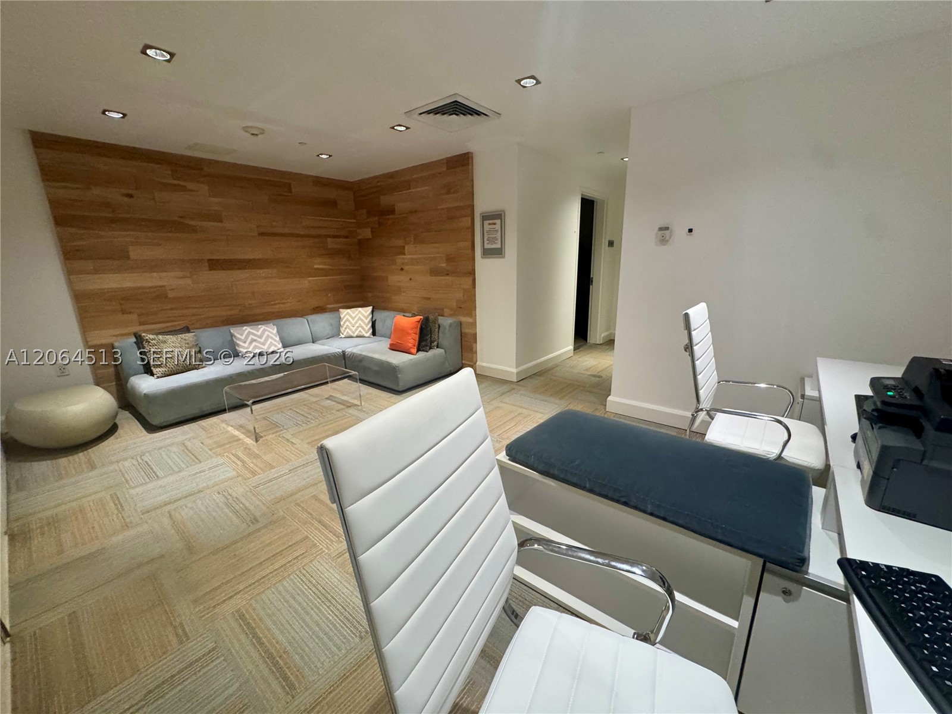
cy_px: 357
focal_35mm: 14
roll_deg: +0.7
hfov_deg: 102.1
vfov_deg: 85.7
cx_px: 476
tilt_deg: -14.3
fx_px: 385
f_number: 2.2
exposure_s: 1/60
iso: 400
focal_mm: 2.22
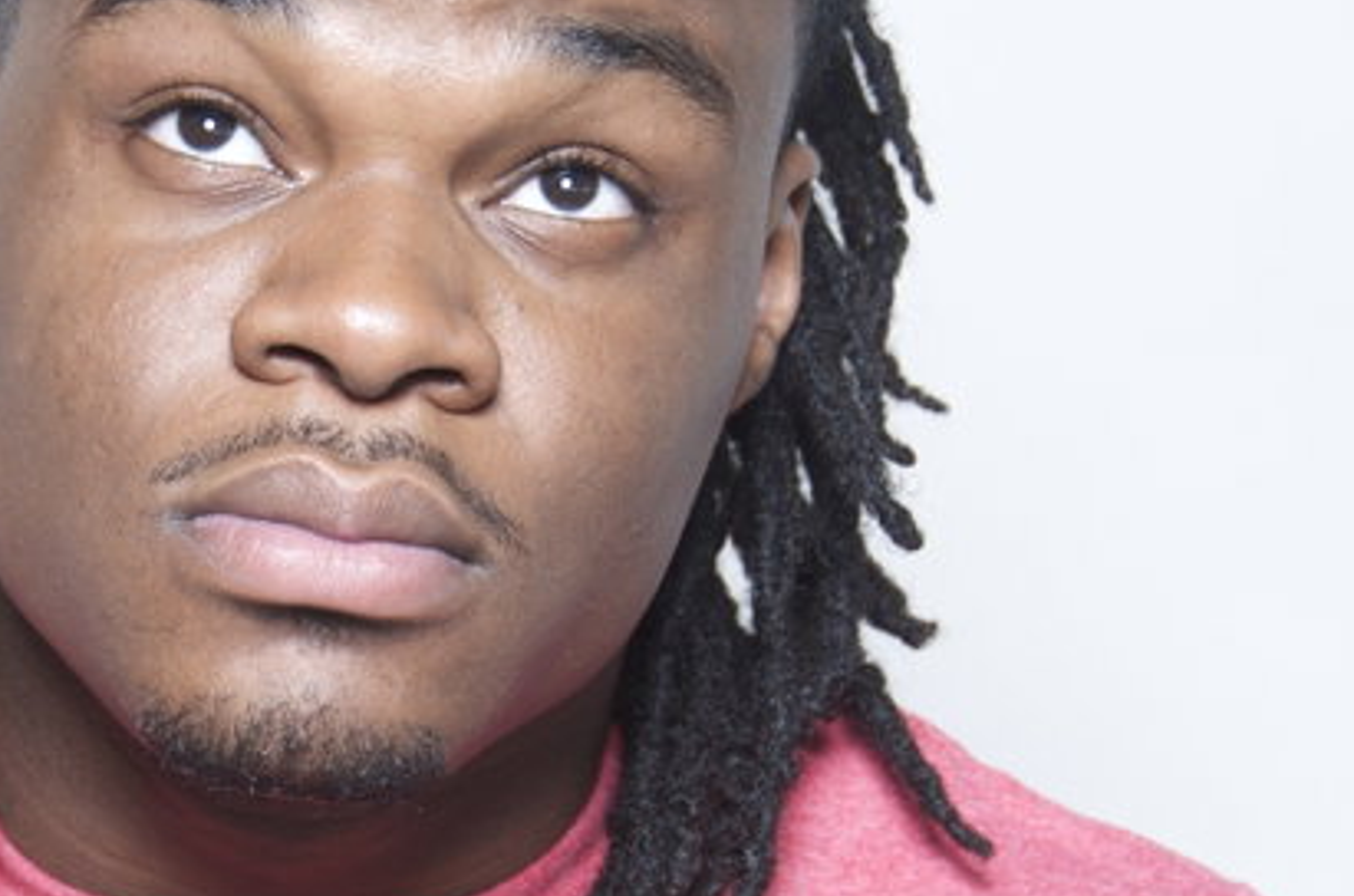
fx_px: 7955
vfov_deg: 6.4
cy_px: 784
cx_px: 282
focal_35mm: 212
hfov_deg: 9.7
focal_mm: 52
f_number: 5.6
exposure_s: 1/160
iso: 250
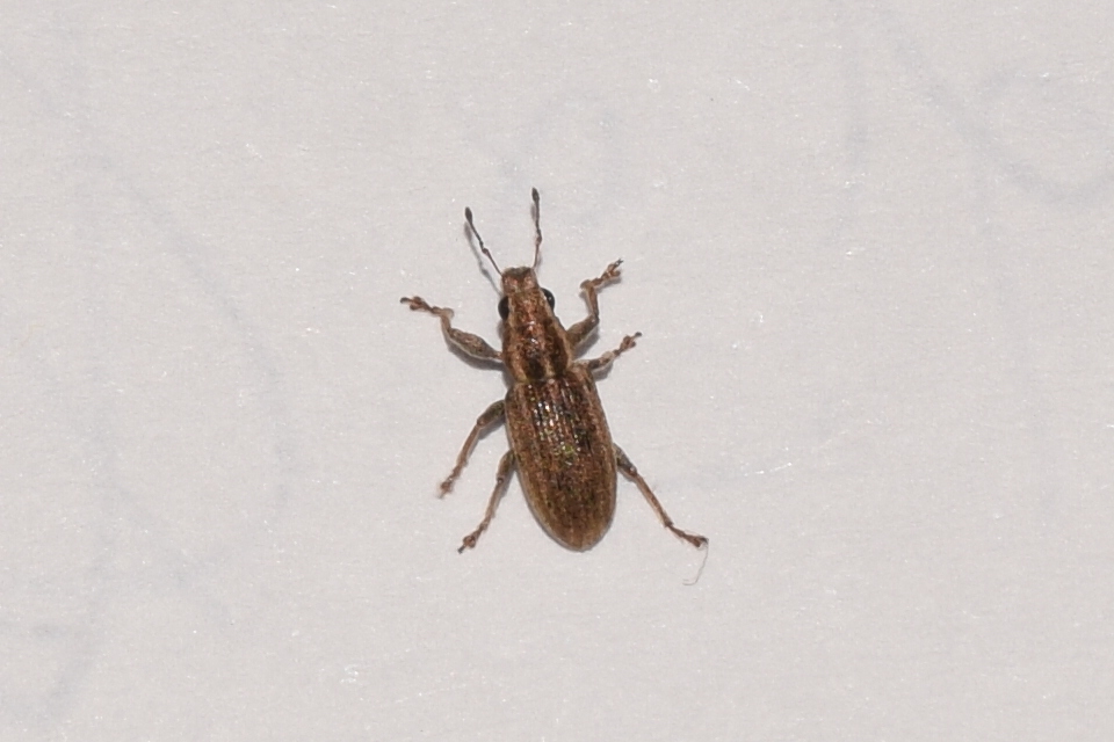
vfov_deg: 6.5
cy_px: 371
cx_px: 557
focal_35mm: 210
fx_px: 6498
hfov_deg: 9.8
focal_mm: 140
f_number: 16
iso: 100
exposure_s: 1/200
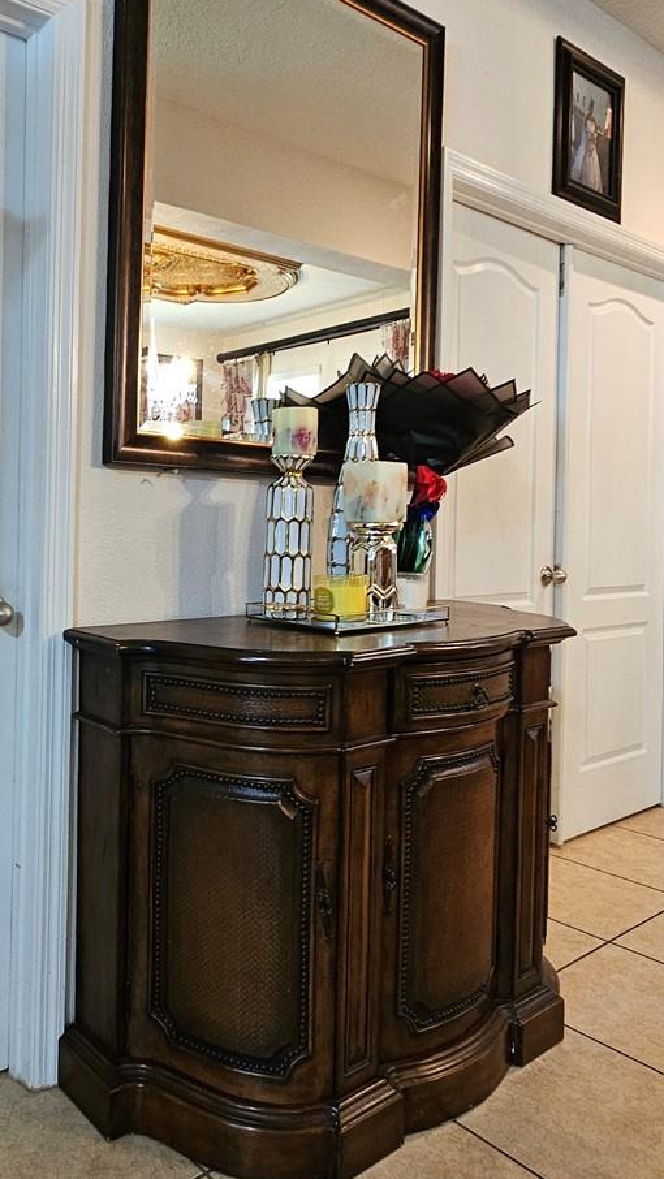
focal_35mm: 25
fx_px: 782
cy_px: 534
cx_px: 167
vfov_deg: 73.9
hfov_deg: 44.5
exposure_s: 1/30
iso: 400
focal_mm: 2.2
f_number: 2.2
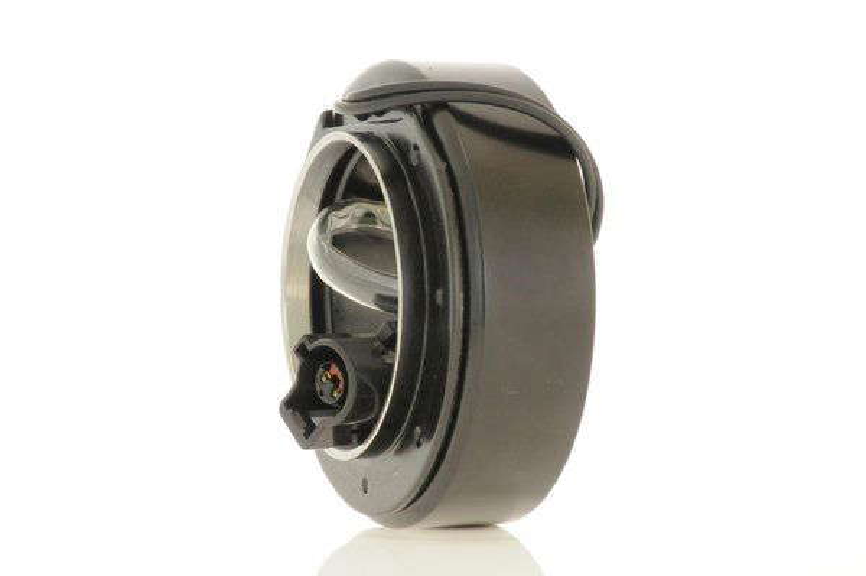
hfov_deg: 16.1
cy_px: 288
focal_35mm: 128
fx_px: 3064
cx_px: 433
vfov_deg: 10.7
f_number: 29
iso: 1250
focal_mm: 85
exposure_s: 1/10
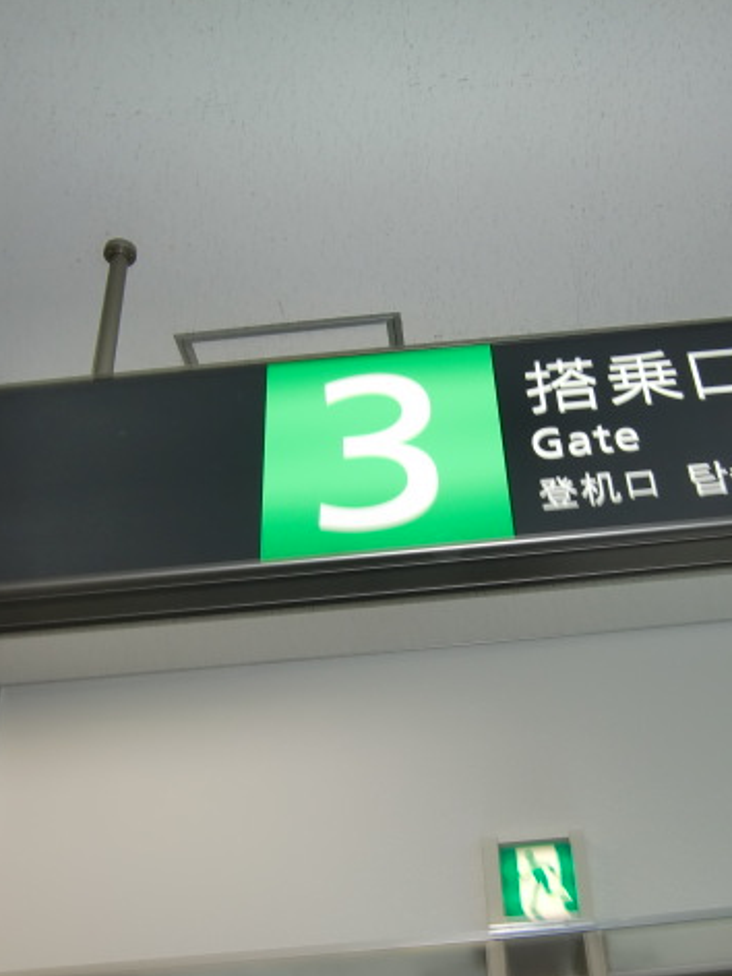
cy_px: 484
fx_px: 1071
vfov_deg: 49.0
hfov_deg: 37.5
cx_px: 453
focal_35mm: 38
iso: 64
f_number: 2.6
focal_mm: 4.9
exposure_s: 1/80
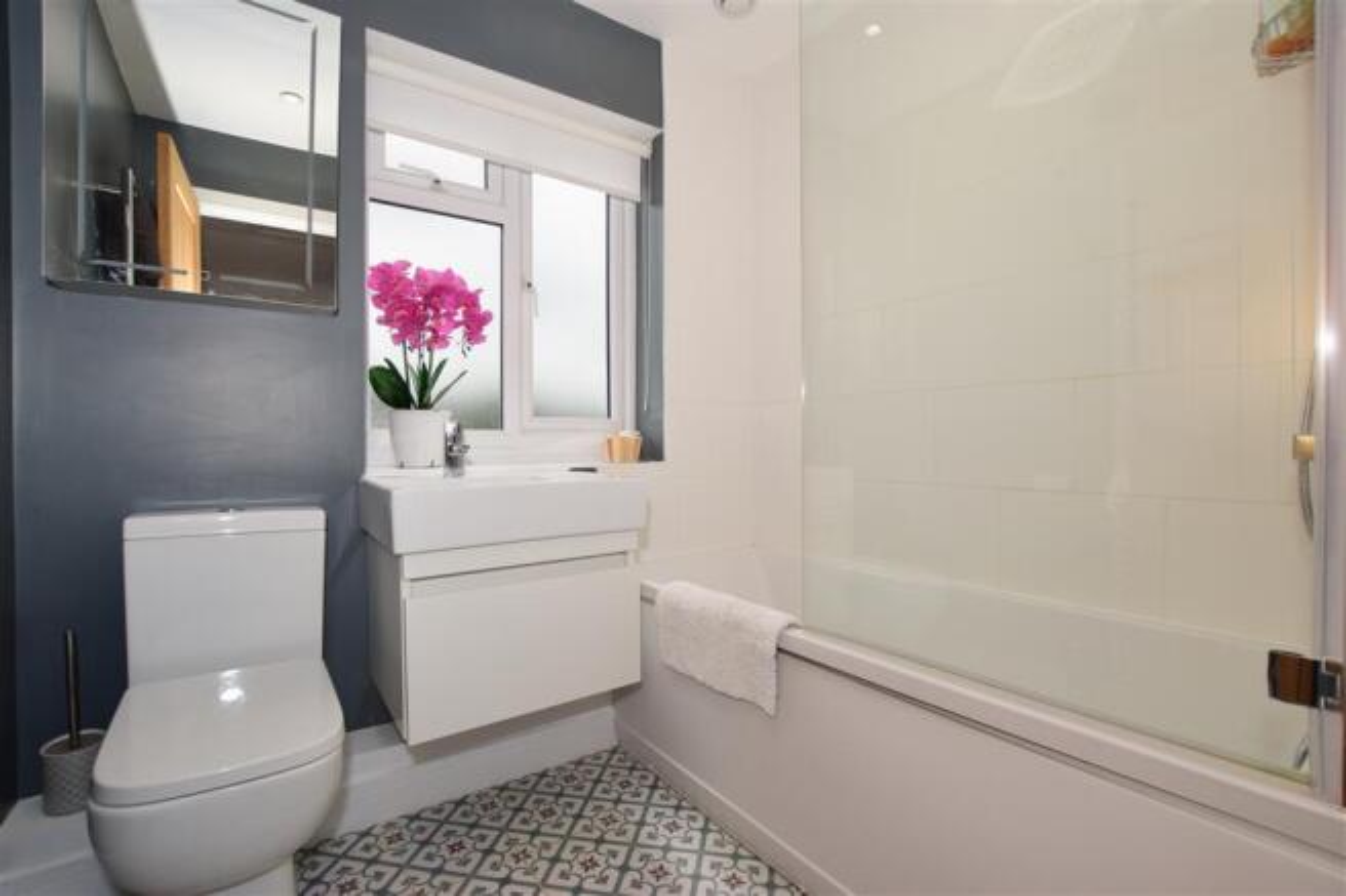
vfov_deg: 77.3
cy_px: 448
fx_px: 561
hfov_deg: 100.4
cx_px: 673
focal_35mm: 15
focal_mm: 10
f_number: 22
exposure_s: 1/200
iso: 400
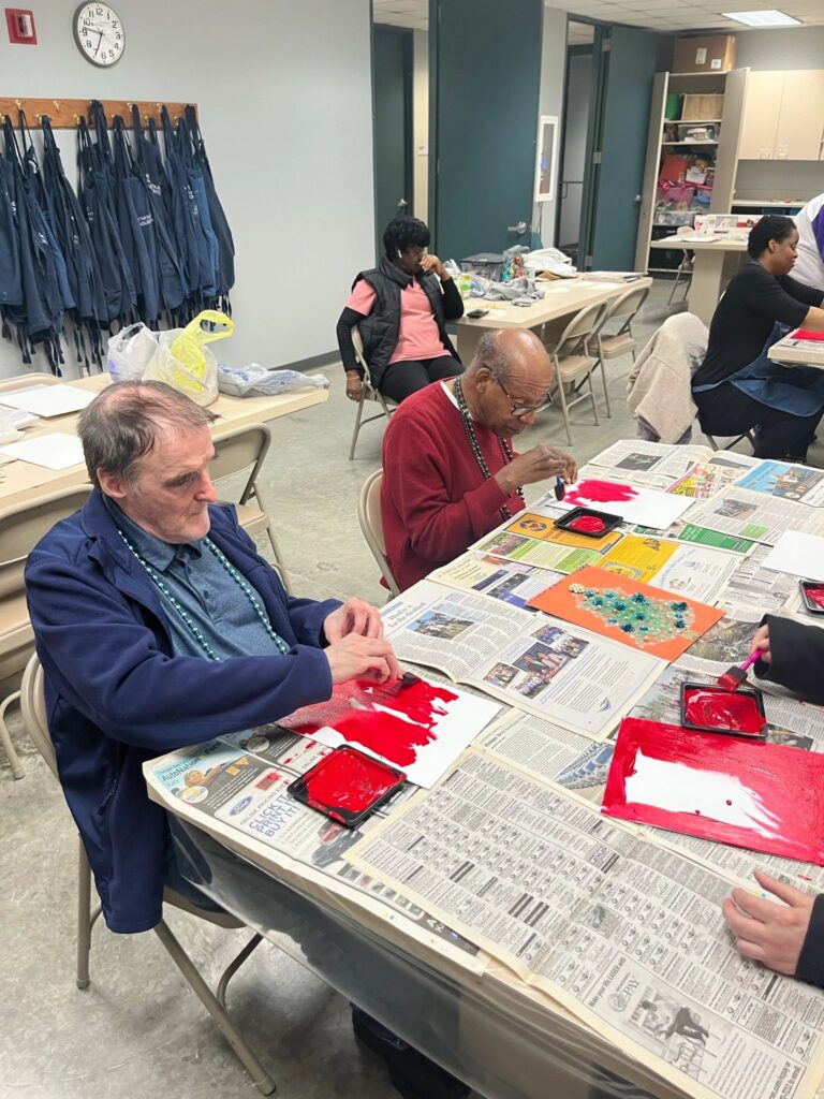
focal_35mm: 26
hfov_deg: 53.1
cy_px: 550
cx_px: 412
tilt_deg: -25.7
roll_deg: +2.0
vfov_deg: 67.3
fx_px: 825
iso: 80
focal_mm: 5.1
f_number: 1.6
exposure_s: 1/60
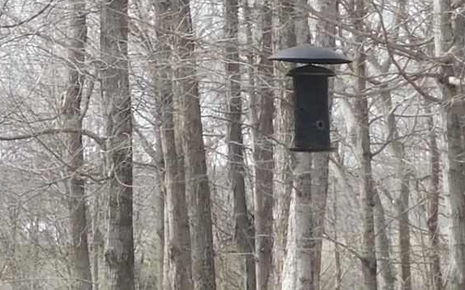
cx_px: -704
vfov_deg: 5.6
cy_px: -199
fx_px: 2901
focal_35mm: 229
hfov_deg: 8.3
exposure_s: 1/250
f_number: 3.6
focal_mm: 7.1
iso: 125
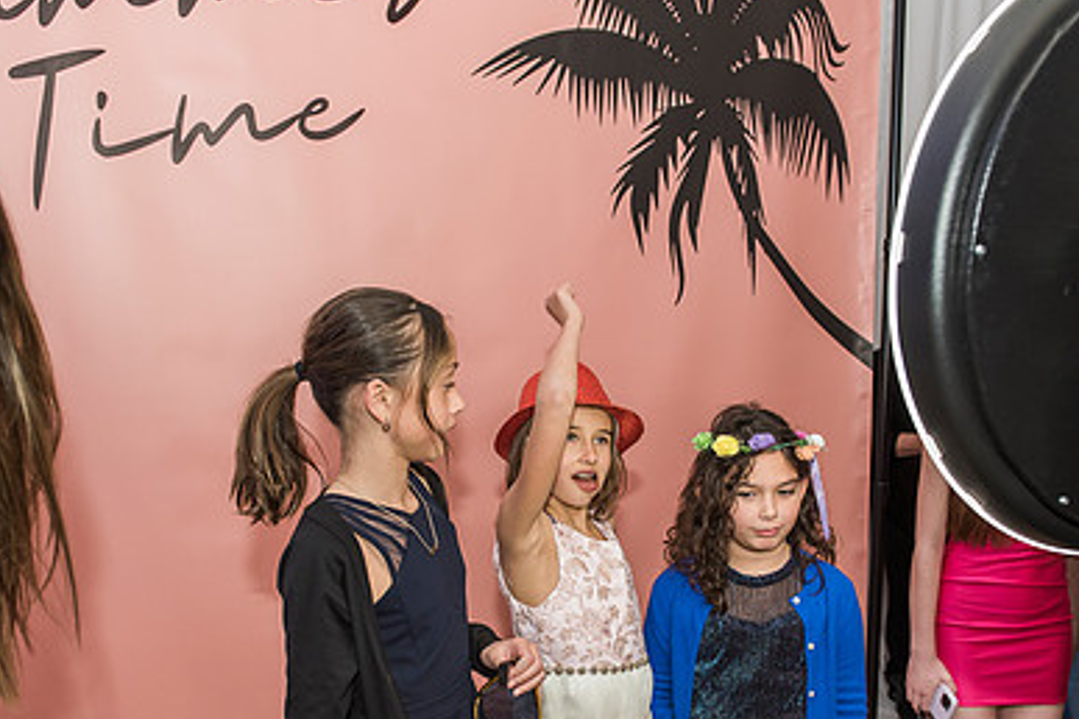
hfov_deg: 53.1
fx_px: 1079
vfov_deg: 36.4
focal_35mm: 36
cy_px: 500
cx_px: 572
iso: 1000
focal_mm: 24
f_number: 4
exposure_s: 1/100
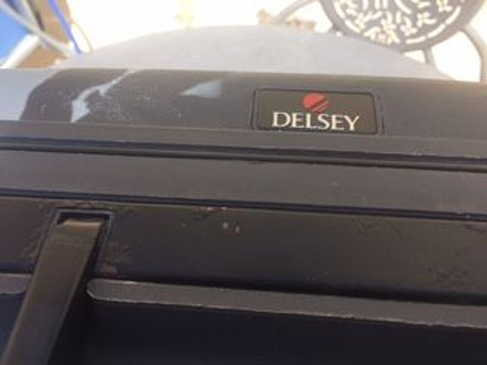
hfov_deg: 61.7
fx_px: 408
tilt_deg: -54.4
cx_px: 244
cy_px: 182
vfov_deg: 48.2
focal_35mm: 29
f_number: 2.2
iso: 32
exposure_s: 1/746
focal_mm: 4.15
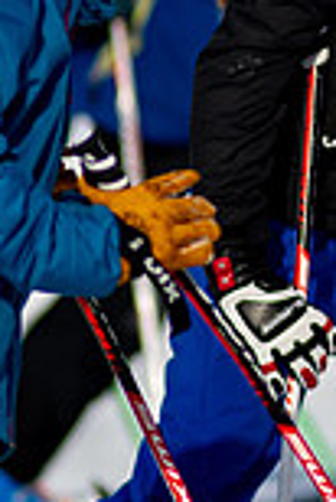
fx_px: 18395
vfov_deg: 1.6
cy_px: 55
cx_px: 466
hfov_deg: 1.0
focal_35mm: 1317
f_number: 2.8
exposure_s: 1/5000
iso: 100
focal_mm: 300
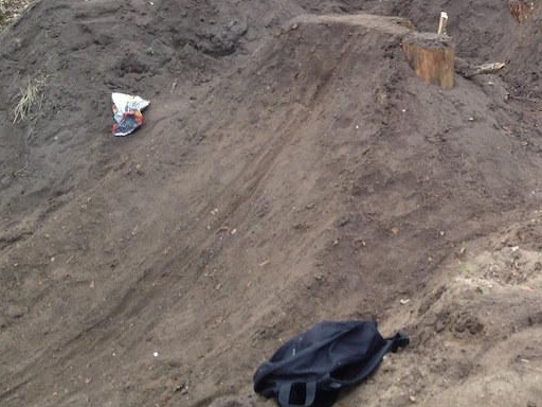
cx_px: 510
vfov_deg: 20.4
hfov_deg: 26.6
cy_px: 10
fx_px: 1096
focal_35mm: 70
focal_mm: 4.28
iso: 80
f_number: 2.4
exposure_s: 1/60
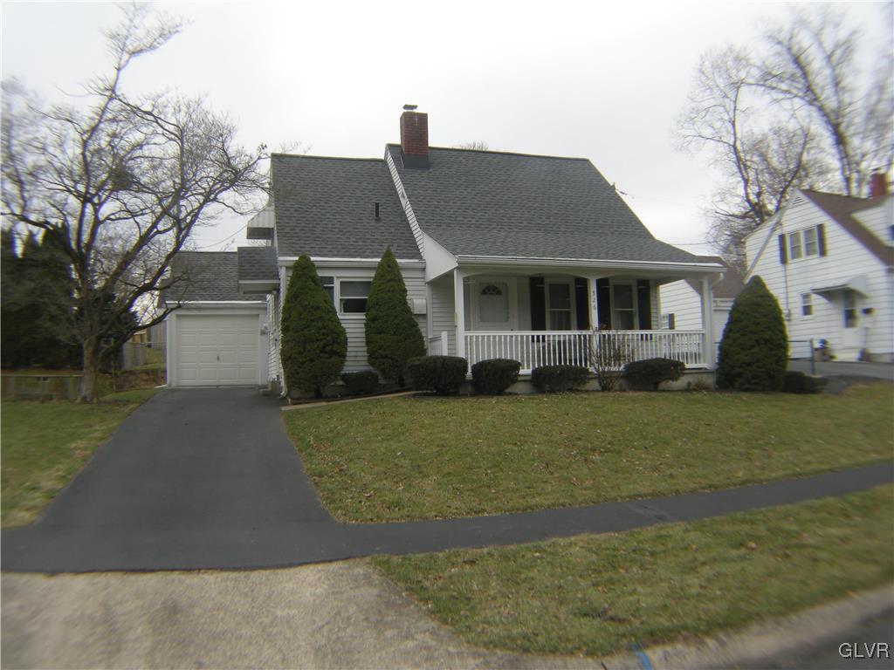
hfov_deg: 45.8
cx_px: 447
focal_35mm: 41
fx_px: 1059
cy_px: 335
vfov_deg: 35.1
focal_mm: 8.5
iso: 64
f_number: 4.5
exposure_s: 1/198
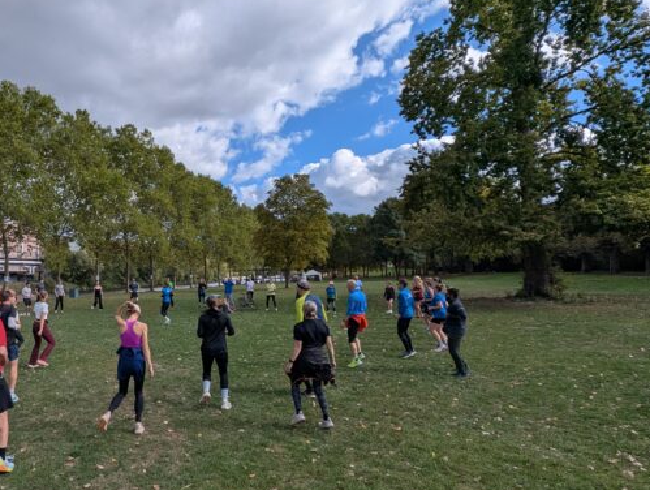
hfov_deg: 76.9
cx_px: 180
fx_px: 376
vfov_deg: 65.8
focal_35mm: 20
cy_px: 279
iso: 37
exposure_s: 1/1295
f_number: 2.2
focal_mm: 1.95
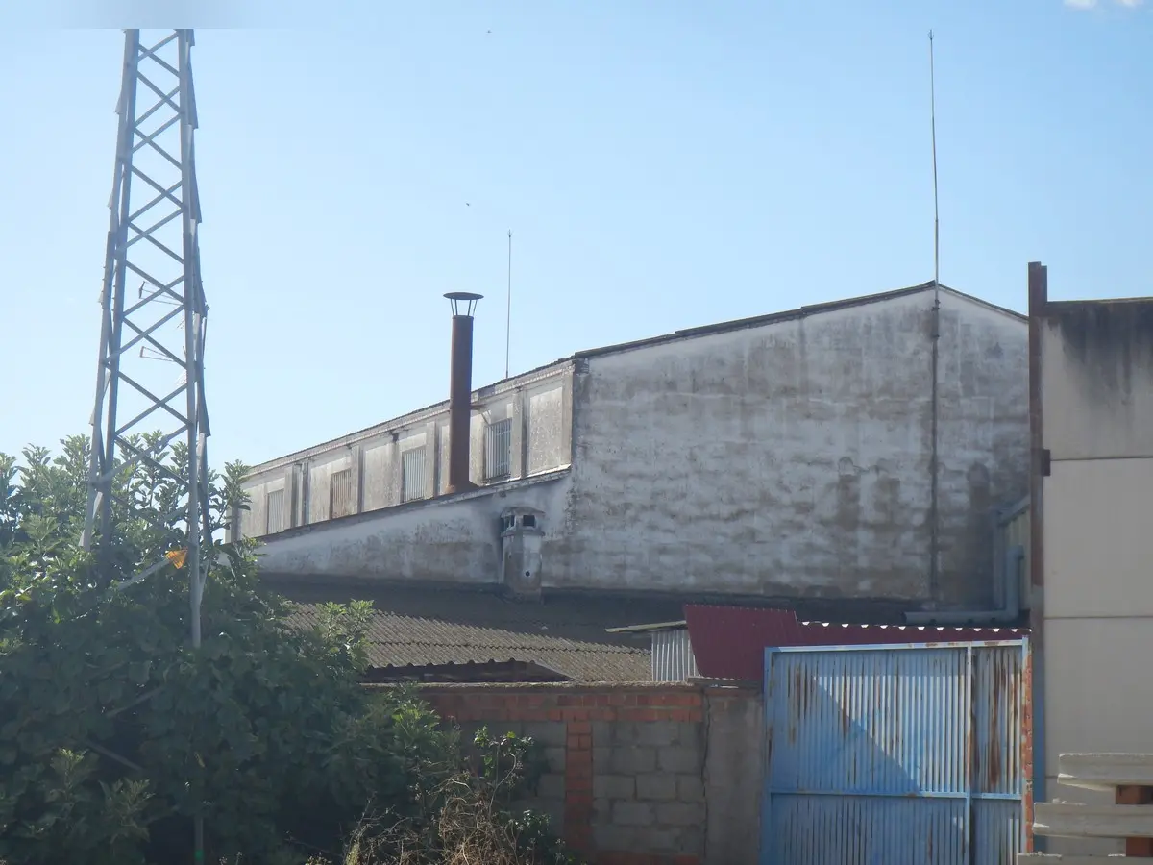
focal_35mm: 91
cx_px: 576
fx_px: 3031
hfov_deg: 21.5
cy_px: 432
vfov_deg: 16.2
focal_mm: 16.4
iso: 125
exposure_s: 1/640
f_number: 4.5
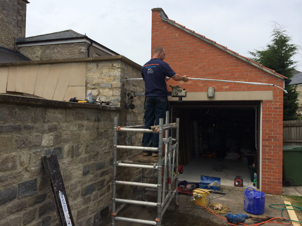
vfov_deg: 46.8
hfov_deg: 60.0
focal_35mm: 30
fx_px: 262
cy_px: 113
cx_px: 151
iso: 32
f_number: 2.2
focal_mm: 4.12
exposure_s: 1/2283
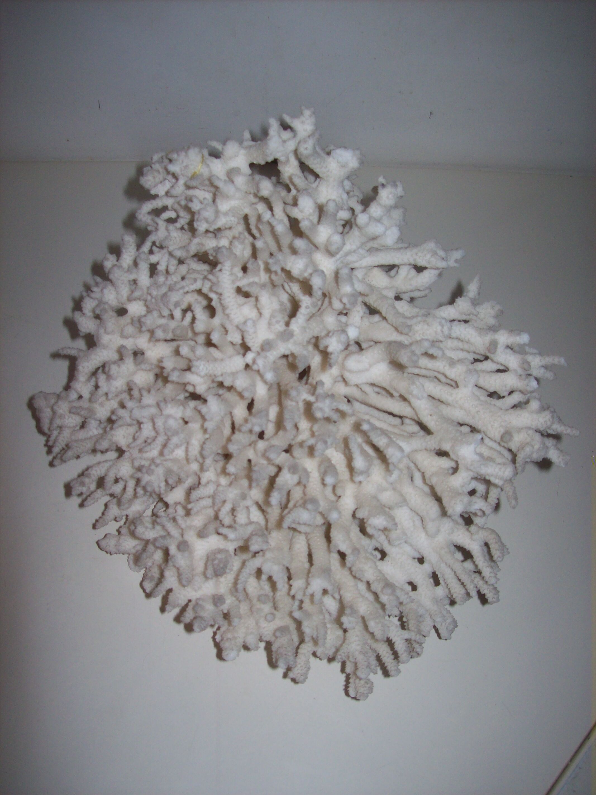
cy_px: 398
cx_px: 298
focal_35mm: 36
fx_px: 827
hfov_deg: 39.6
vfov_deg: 51.4
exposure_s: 1/64
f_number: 2.7
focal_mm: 6
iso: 80
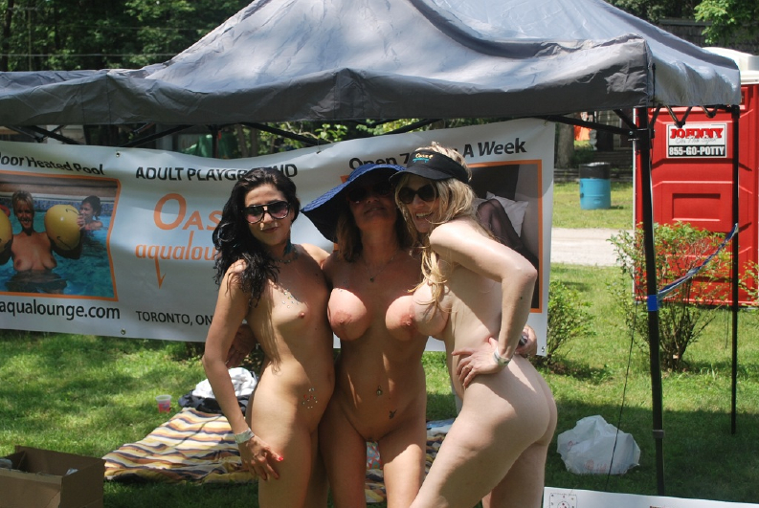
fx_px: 1246
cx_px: 278
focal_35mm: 59
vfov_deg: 23.1
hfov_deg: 33.7
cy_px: 242
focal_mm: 26
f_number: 4.5
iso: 125
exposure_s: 1/500
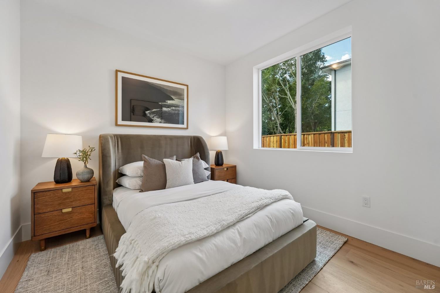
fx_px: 171
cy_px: 146
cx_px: 220
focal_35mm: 14
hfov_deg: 104.3
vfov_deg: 81.2
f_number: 8
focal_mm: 14
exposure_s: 1/40
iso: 640
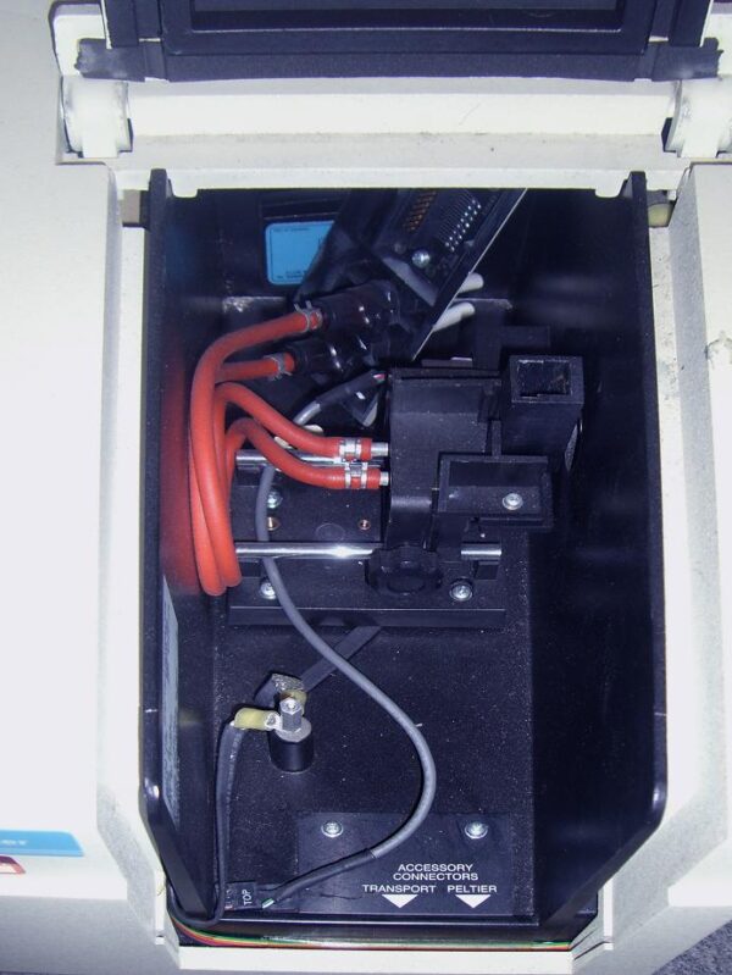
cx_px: 366
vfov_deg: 49.0
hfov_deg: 37.7
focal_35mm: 38
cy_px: 488
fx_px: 1071
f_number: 2.7
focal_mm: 6.2
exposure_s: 1/60
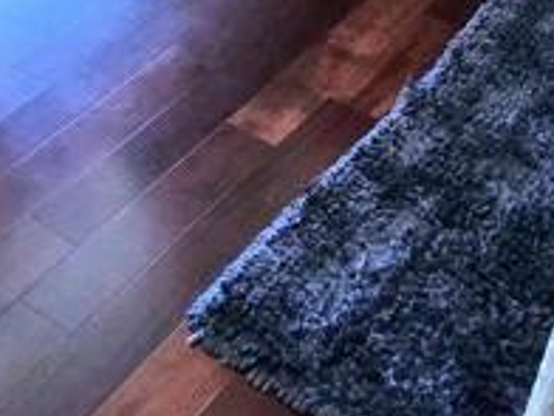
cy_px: -524
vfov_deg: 15.1
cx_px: 396
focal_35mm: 68
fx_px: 1088
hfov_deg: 28.3
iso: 64
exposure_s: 1/60.2
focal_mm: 2.2
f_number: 2.2
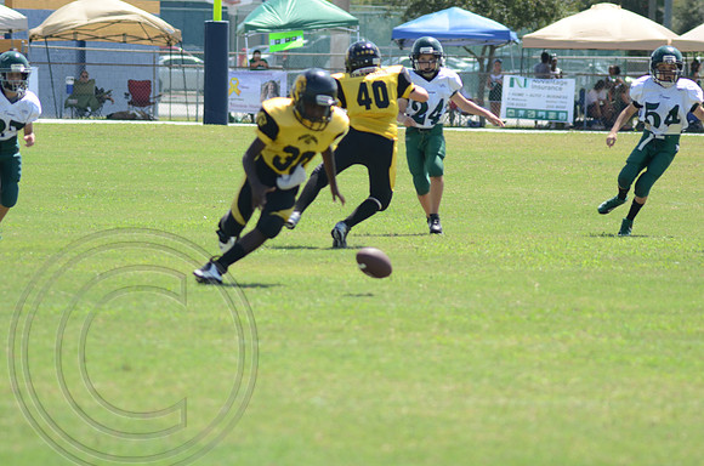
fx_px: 6439
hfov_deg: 6.3
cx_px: 352
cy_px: 233
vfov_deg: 4.1
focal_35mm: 330
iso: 200
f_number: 5.6
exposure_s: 1/500
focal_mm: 220
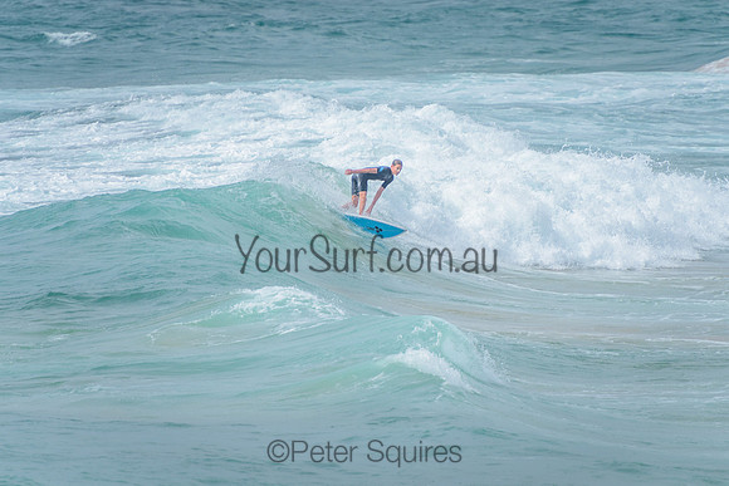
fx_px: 9938
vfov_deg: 2.8
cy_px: 222
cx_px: 383
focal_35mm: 491
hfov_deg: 4.2
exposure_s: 1/2000
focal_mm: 400
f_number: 5.6
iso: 140
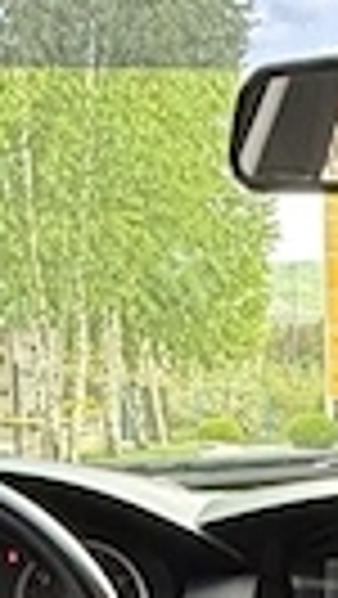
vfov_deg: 19.6
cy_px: 944
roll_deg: -1.5
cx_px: 464
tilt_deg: -21.5
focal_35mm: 92
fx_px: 1463
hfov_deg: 12.7
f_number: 2.2
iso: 125
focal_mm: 2.22
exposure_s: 1/99
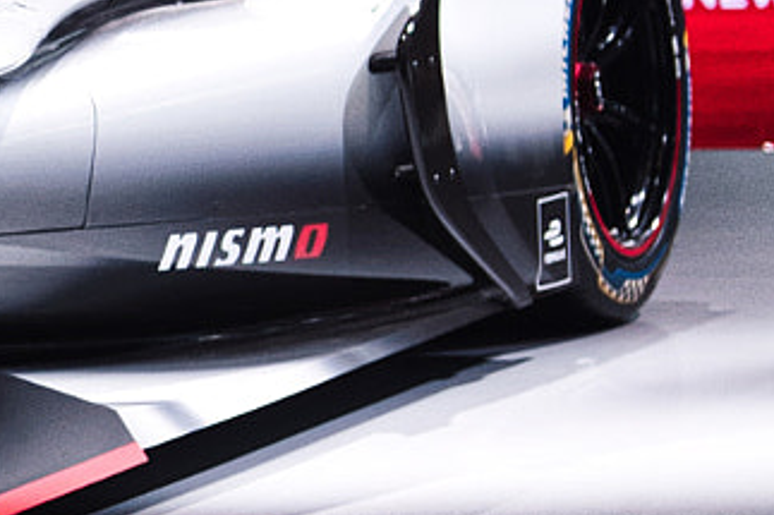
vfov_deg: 6.1
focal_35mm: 223
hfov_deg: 8.9
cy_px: 101
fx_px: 4792
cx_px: -568
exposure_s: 1/250
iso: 640
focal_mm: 30
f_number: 3.5
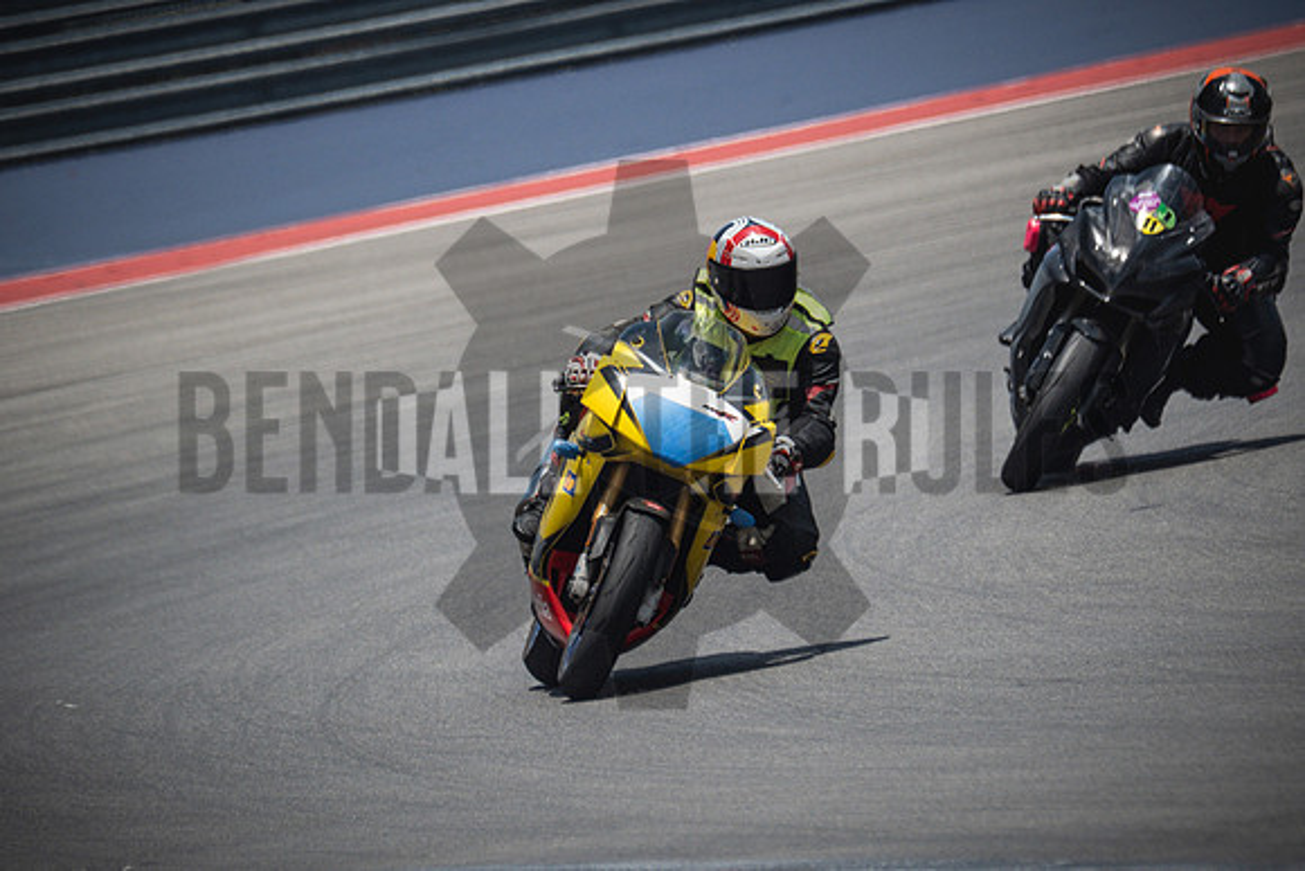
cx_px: 652
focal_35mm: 600
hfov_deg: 3.4
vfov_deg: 2.3
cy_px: 436
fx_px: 21754
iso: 640
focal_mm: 400
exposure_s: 1/2000
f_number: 5.6
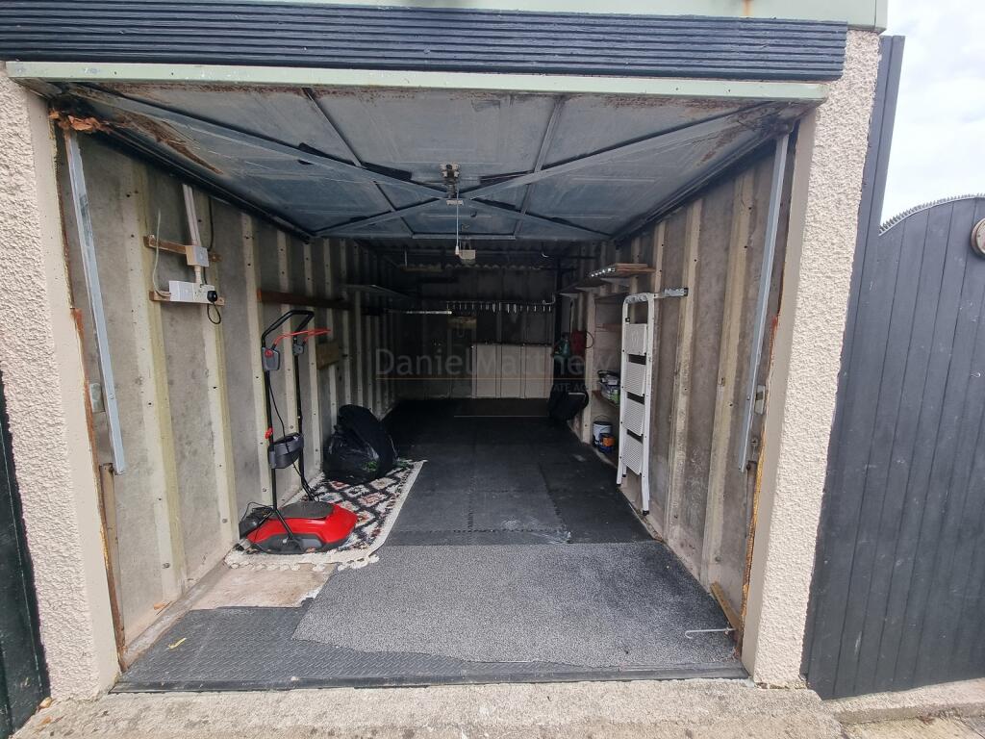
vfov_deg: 89.9
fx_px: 370
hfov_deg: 106.2
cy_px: 370
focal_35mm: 13
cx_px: 492
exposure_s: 1/562
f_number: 2.2
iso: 50
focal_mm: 2.2
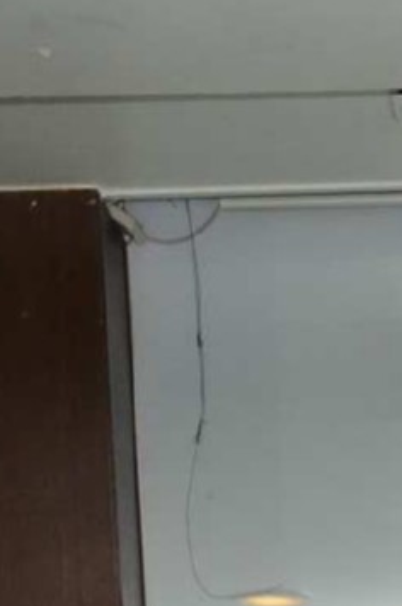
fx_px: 2354
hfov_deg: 9.3
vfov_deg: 12.9
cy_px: 1181
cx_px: 702
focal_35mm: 140
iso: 1250
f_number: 5.6
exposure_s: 1/125
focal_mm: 22
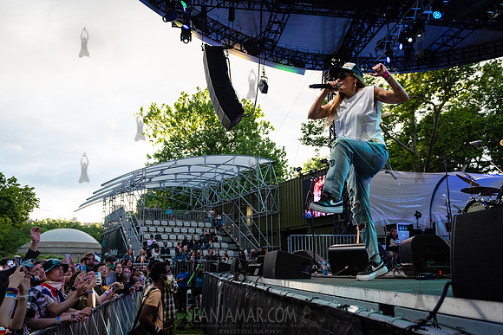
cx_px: 252
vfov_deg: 42.6
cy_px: 168
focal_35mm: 31
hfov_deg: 60.6
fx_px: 431
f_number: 4
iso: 1000
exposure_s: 1/500
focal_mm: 29
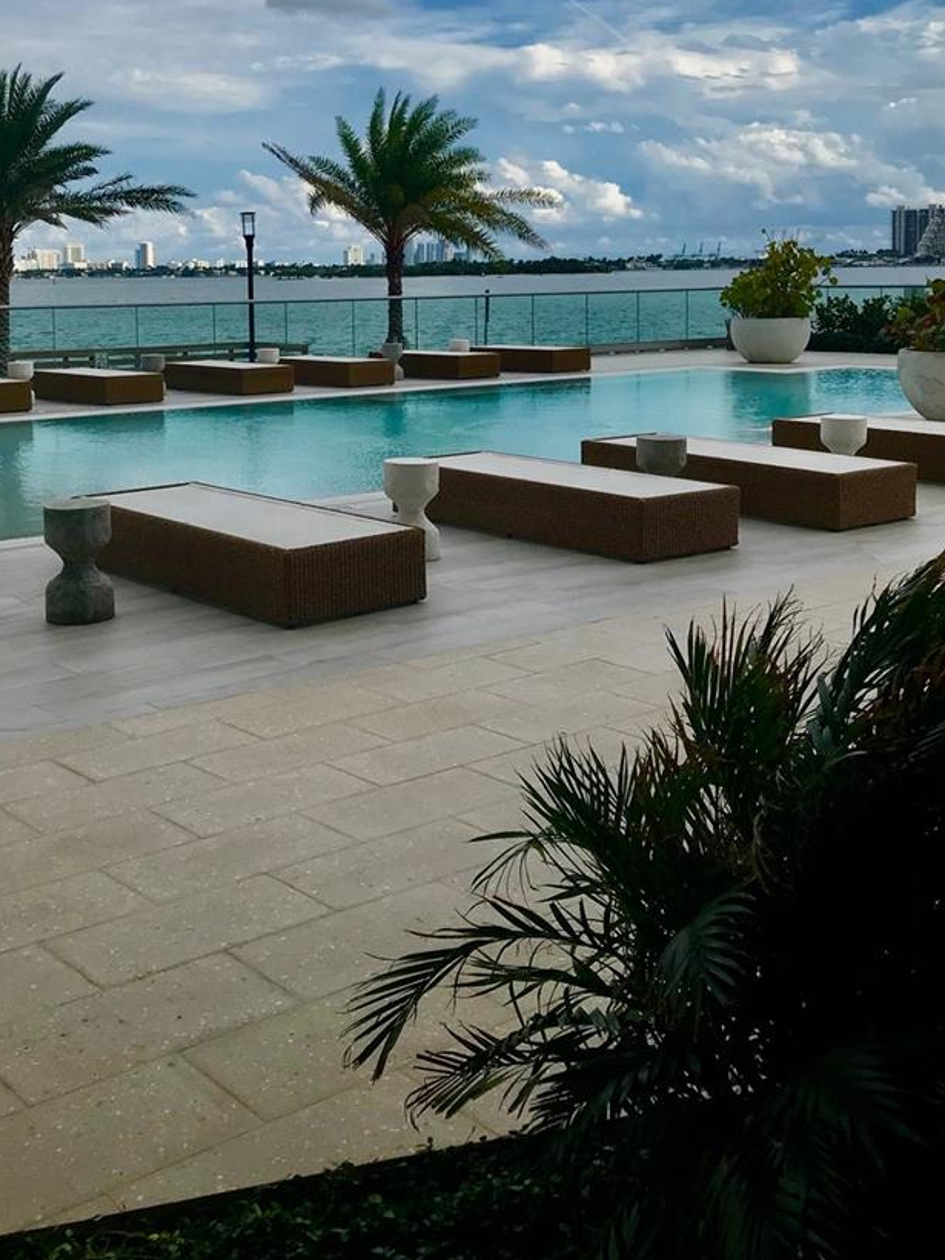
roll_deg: +1.1
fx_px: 1492
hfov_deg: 34.9
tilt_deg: -3.8
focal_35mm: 41
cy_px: 393
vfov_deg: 44.9
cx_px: 337
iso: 20
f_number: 1.8
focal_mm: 3.99
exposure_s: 1/2128
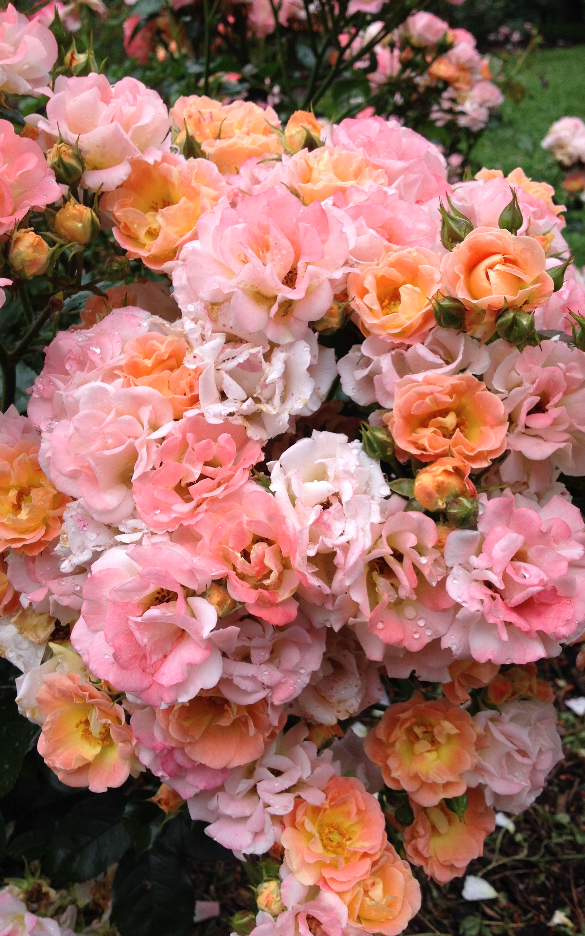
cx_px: 309
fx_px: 969
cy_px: 472
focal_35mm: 38
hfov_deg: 33.6
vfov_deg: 51.5
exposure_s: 1/460
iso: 50
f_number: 2.4
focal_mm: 4.28
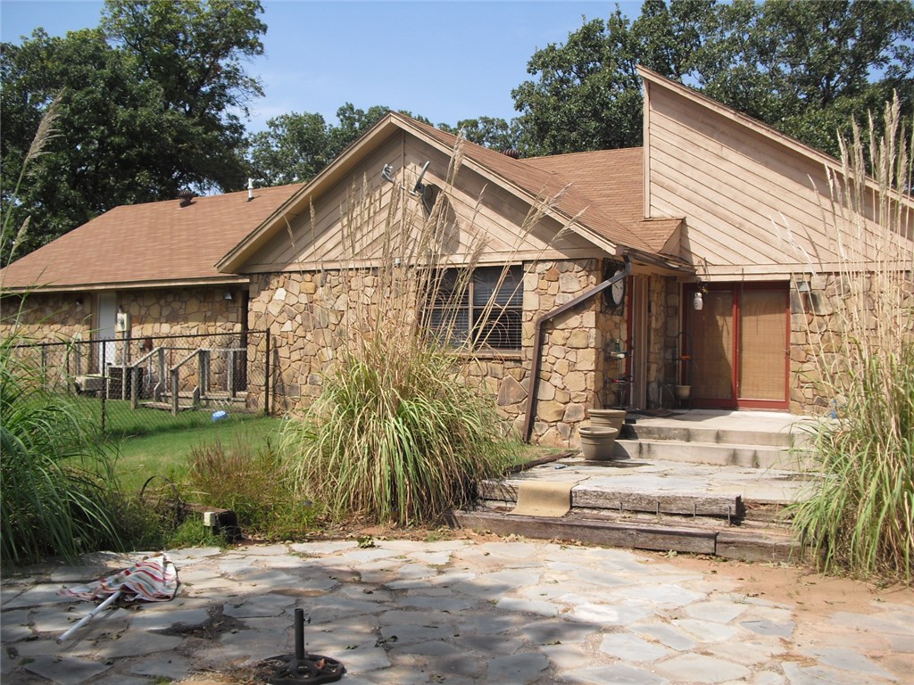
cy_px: 342
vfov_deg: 39.7
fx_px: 951
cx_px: 457
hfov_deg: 51.4
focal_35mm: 36
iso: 64
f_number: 7.8
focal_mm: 6.3
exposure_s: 1/100
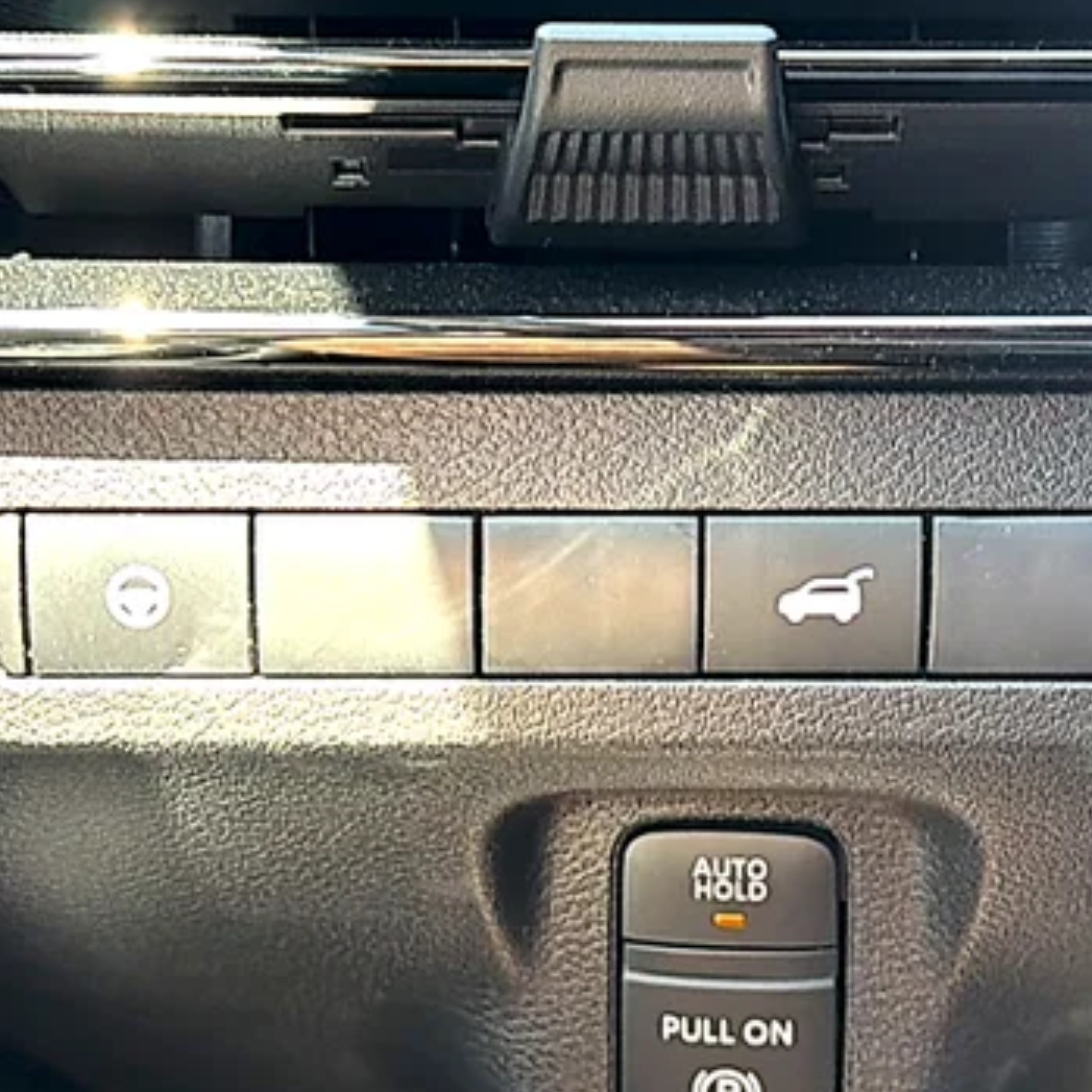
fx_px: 1963
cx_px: 594
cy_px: 521
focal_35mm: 55
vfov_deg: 31.1
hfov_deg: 31.1
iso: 100
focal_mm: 6.76
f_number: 1.78
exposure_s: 1/81
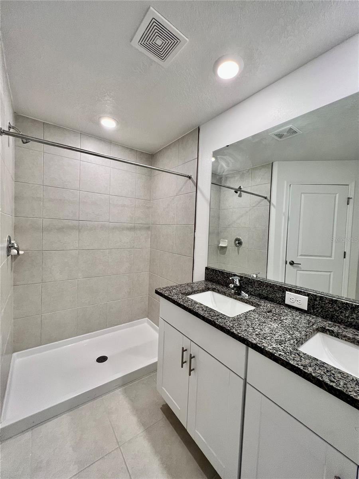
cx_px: 180
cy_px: 240
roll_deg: -1.8
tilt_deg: -2.6
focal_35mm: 13
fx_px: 180
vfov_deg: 106.2
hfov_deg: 89.9
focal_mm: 1.57
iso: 160
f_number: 1.8
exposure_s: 1/120
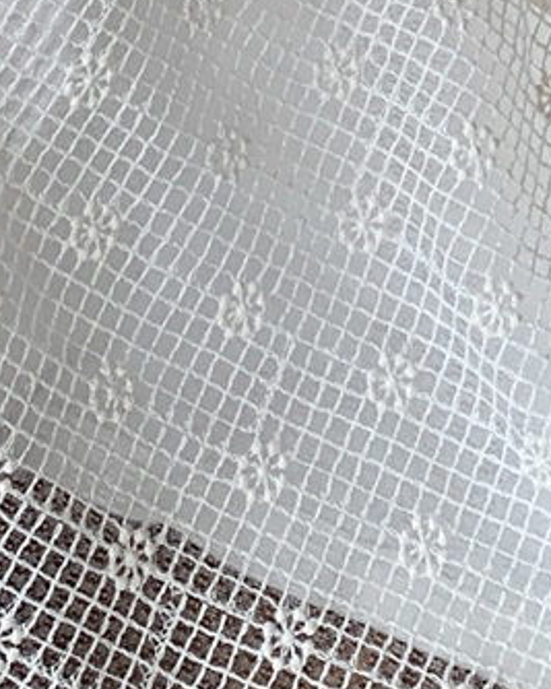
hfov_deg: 10.6
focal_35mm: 146
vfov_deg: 12.1
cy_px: -573
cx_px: 349
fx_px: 2977
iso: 25
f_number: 1.8
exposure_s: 1/121
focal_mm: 4.25
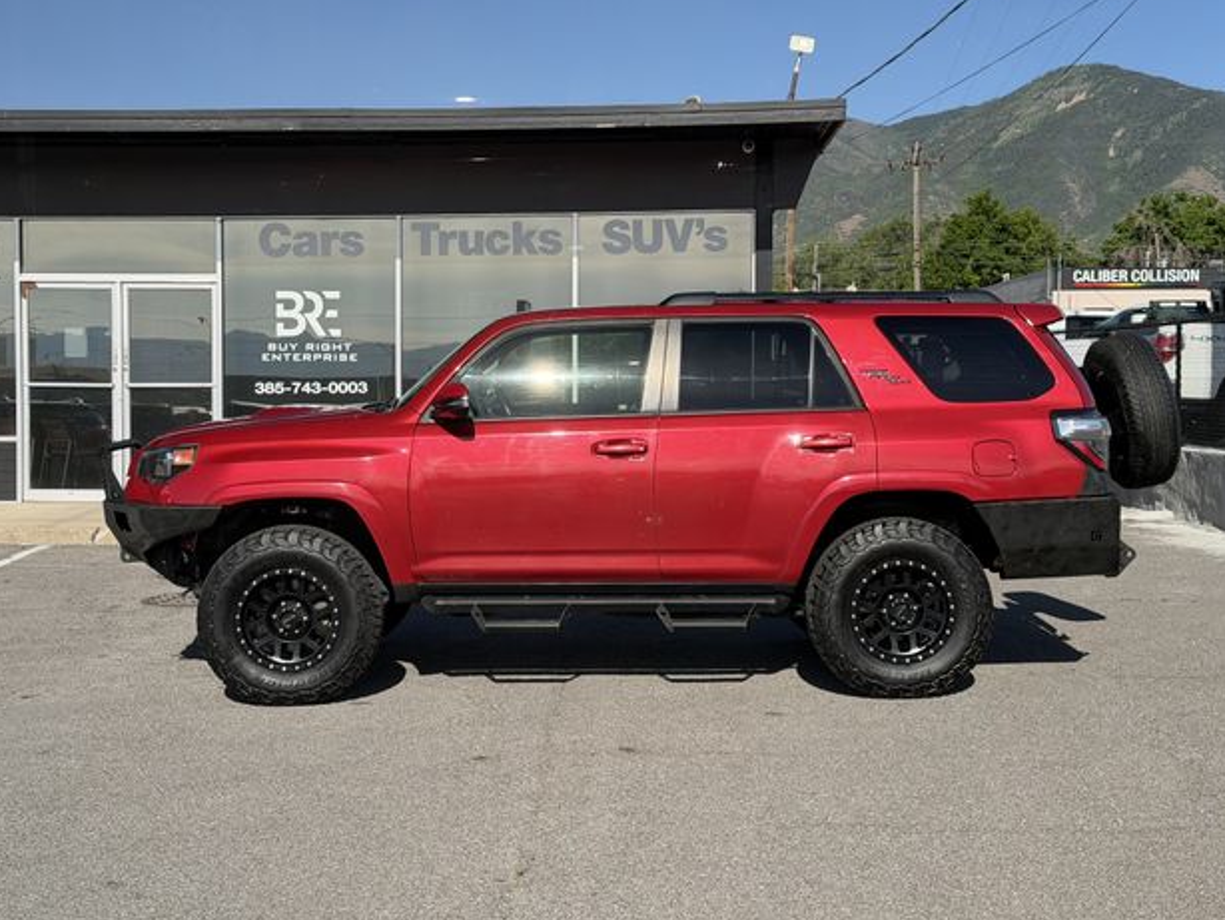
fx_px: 1770
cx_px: 597
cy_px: 447
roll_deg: +0.3
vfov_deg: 29.1
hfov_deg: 38.2
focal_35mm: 50
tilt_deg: -1.5
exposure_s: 1/2208
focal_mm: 6.76
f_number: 1.78
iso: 80
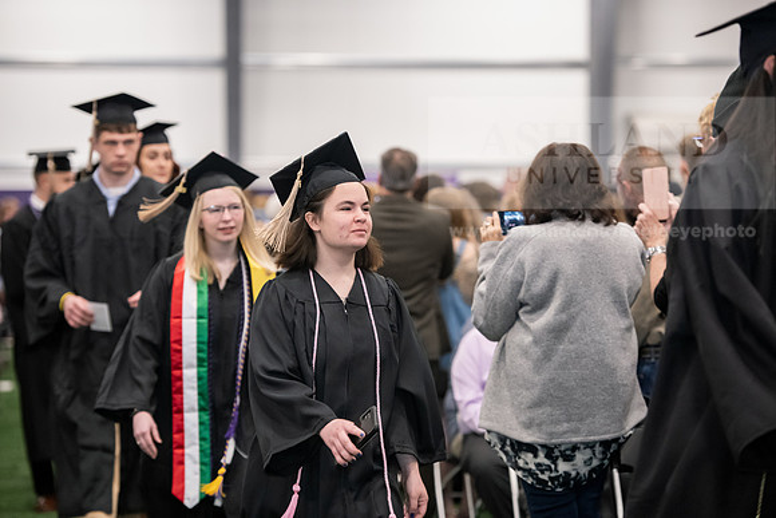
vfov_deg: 11.0
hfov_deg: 16.4
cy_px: 259
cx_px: 388
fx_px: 2695
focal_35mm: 125
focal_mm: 125
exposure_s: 1/200
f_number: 3.2
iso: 3200
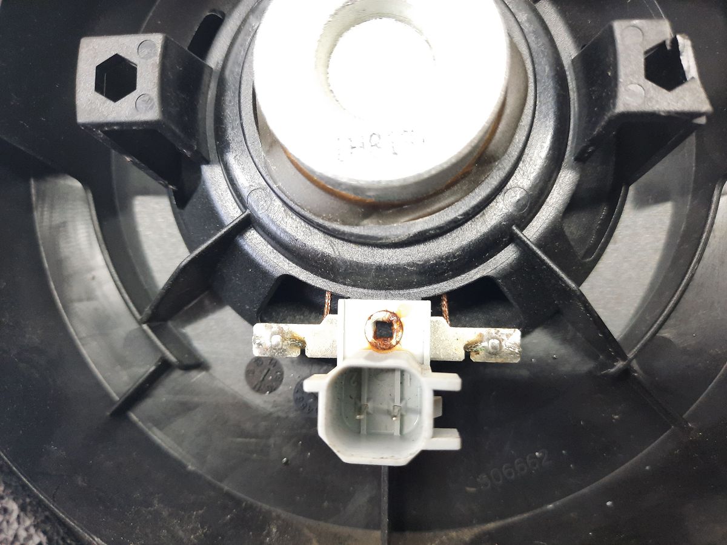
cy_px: 272
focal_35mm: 25
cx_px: 364
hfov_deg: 69.4
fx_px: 525
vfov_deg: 54.9
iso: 320
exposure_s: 1/50
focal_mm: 4.6
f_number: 2
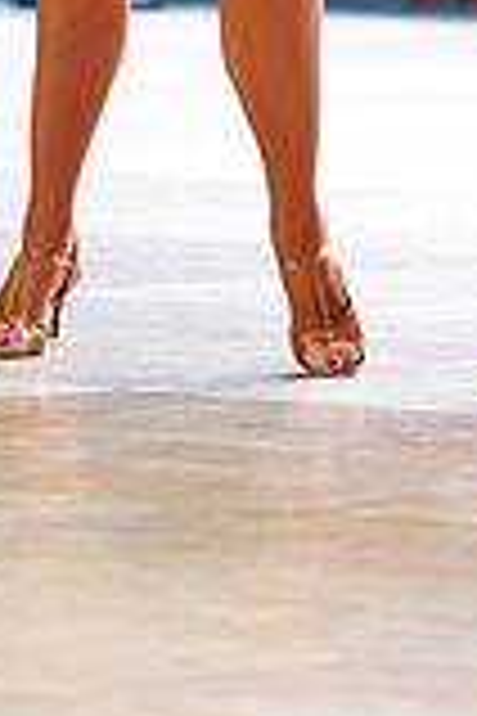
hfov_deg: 2.5
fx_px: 10771
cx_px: 479
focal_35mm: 542
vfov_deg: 3.8
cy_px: -509
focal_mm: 149
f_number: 2.8
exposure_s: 1/400
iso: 2500
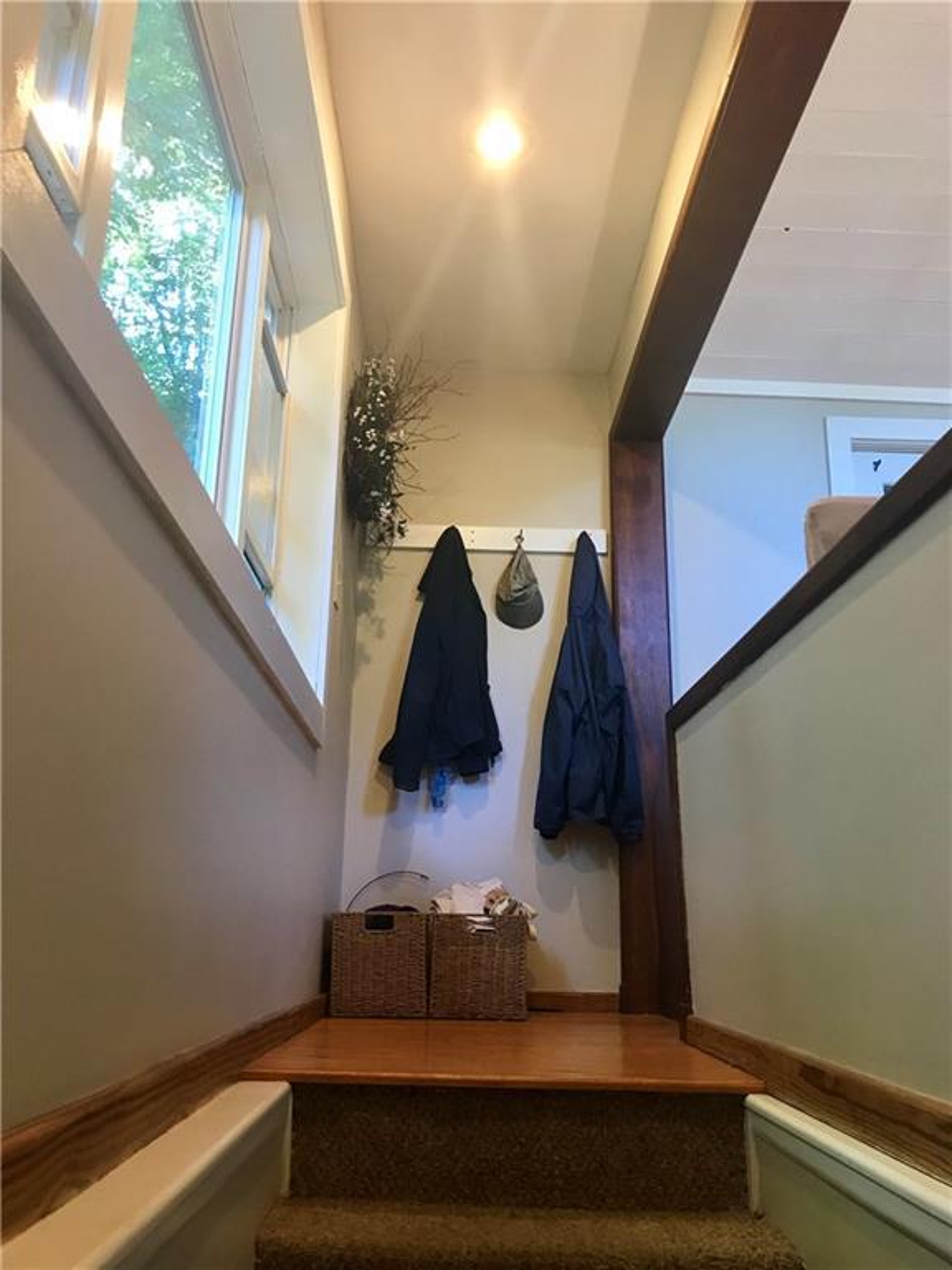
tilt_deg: +16.5
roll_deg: -1.5
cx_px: 476
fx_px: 1027
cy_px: 635
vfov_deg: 63.4
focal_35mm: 28
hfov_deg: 49.7
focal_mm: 3.99
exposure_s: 1/15
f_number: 1.8
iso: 50
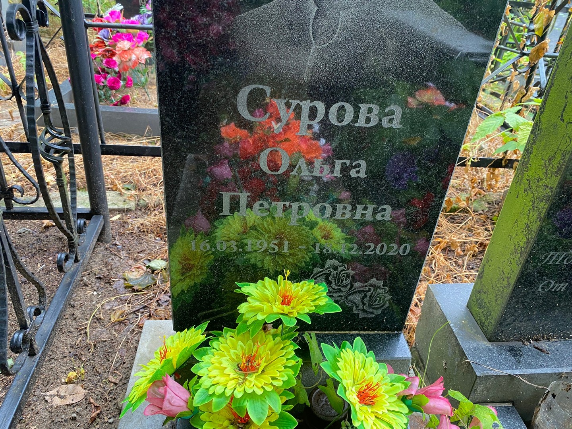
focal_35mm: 26
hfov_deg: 67.3
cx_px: 286
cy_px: 214
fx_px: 430
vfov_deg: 53.1
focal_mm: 4.25
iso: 125
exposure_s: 1/66
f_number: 1.8
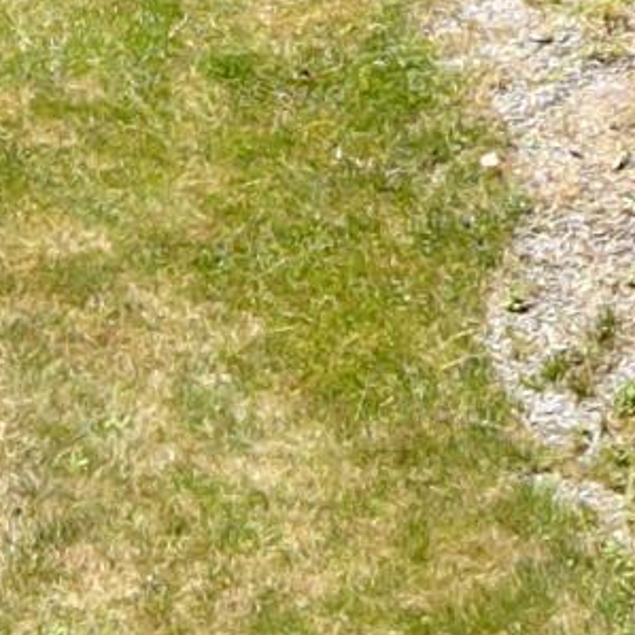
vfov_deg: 7.6
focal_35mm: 213
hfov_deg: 8.1
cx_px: 741
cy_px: -996
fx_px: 4421
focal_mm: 4.5
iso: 100
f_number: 2.8
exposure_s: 1/250
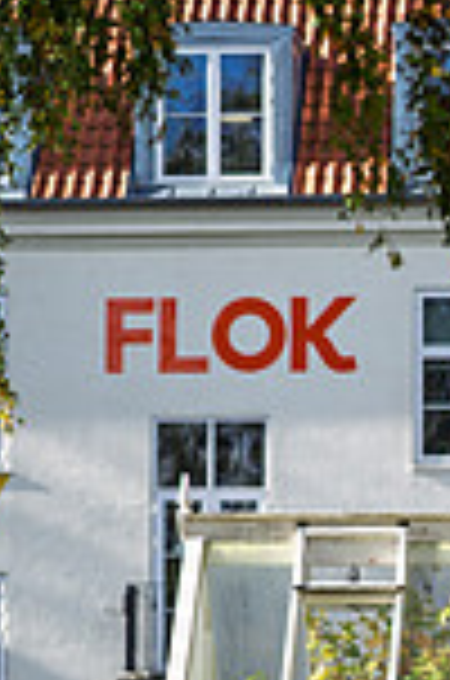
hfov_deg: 5.4
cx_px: 396
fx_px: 4784
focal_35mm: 254
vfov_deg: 8.1
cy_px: 612
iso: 64
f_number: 1.4
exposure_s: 1/3200
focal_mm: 85
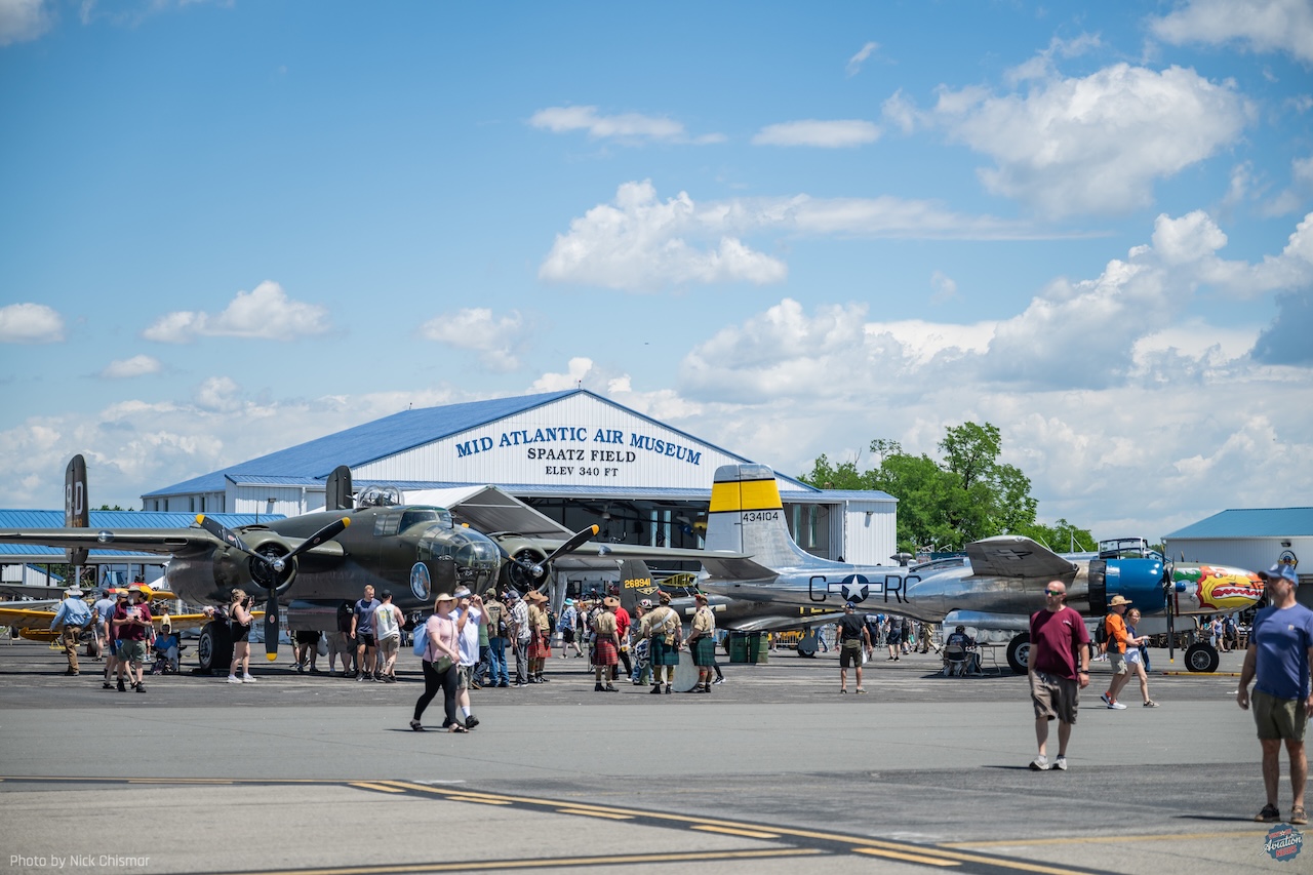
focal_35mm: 70
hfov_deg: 28.8
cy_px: 438
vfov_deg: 19.5
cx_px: 656
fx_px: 2553
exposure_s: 1/2000
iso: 64
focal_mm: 70
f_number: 2.8
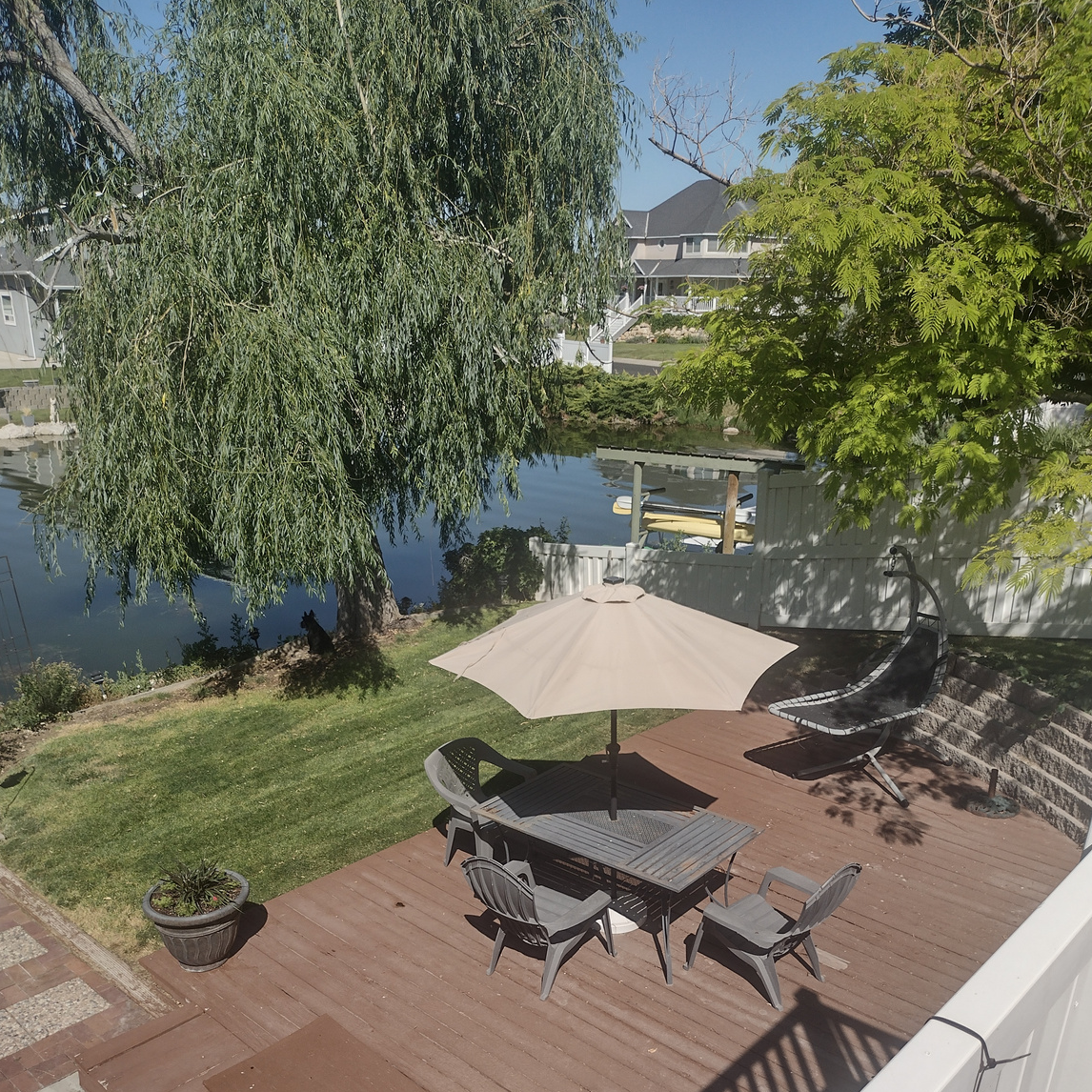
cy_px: 708
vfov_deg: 50.4
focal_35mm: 32
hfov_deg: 51.1
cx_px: 545
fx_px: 1142
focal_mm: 4.71
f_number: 1.7
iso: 100
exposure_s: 1/3660
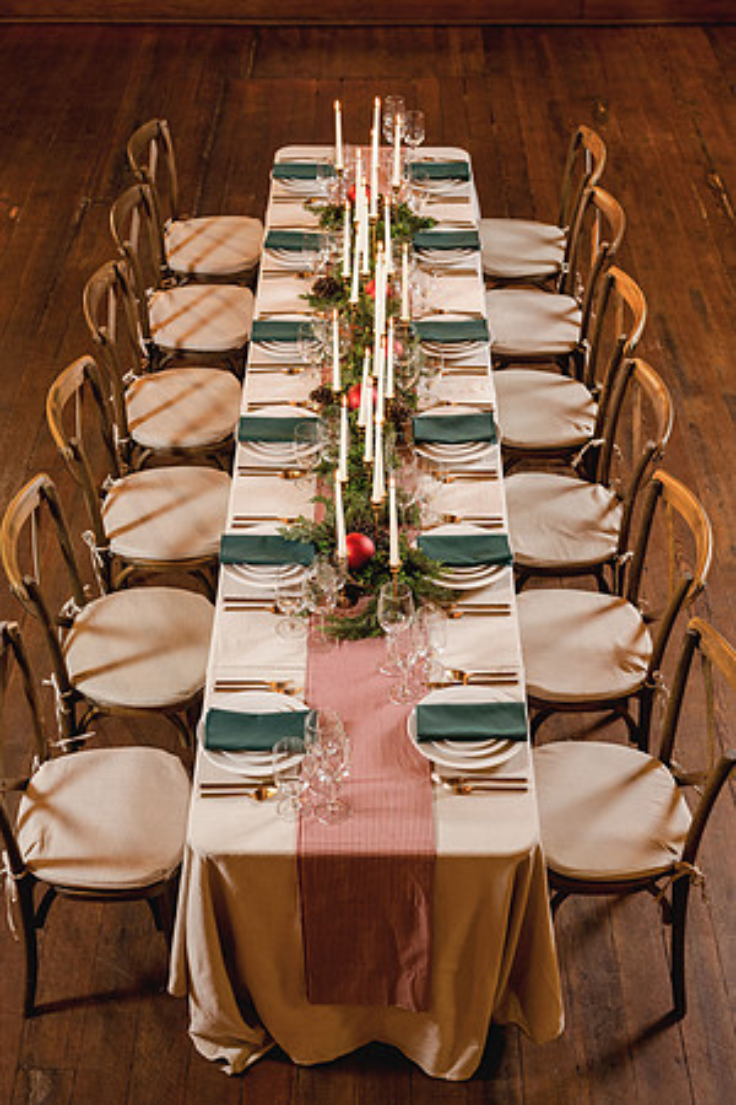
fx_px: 1533
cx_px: 368
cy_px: 552
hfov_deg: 27.0
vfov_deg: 39.6
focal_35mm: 50
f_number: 3.2
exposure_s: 1/80
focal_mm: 50
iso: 400
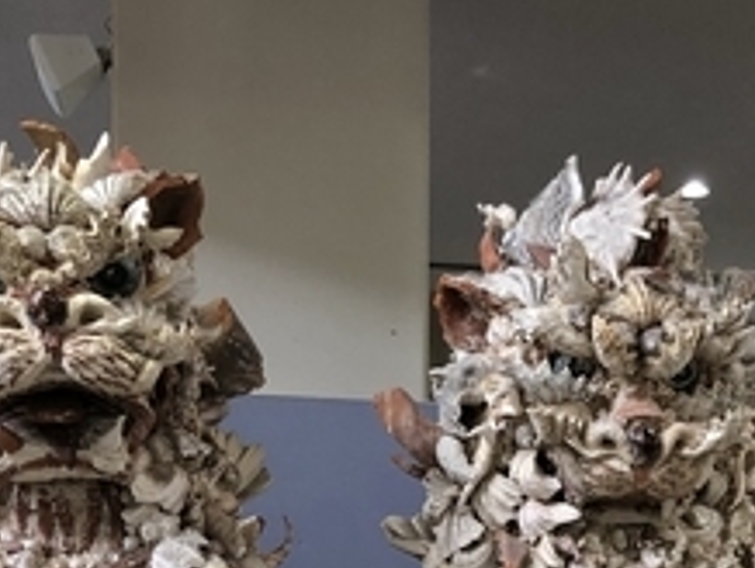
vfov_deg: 18.6
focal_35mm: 77
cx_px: 516
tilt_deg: +0.3
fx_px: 1681
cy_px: 599
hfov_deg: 25.2
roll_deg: -0.5
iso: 40
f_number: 1.8
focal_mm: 3.99
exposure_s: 1/20
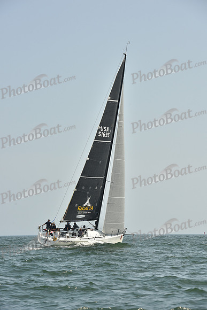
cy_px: 155
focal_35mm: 130
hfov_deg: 10.6
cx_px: 104
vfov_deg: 15.8
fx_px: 1120
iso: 250
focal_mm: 130
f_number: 9
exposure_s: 1/800
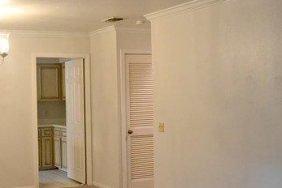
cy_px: 113
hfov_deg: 24.2
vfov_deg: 16.5
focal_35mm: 83
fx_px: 651
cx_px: 75
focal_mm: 30
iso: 3200
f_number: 4.2
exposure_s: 1/60
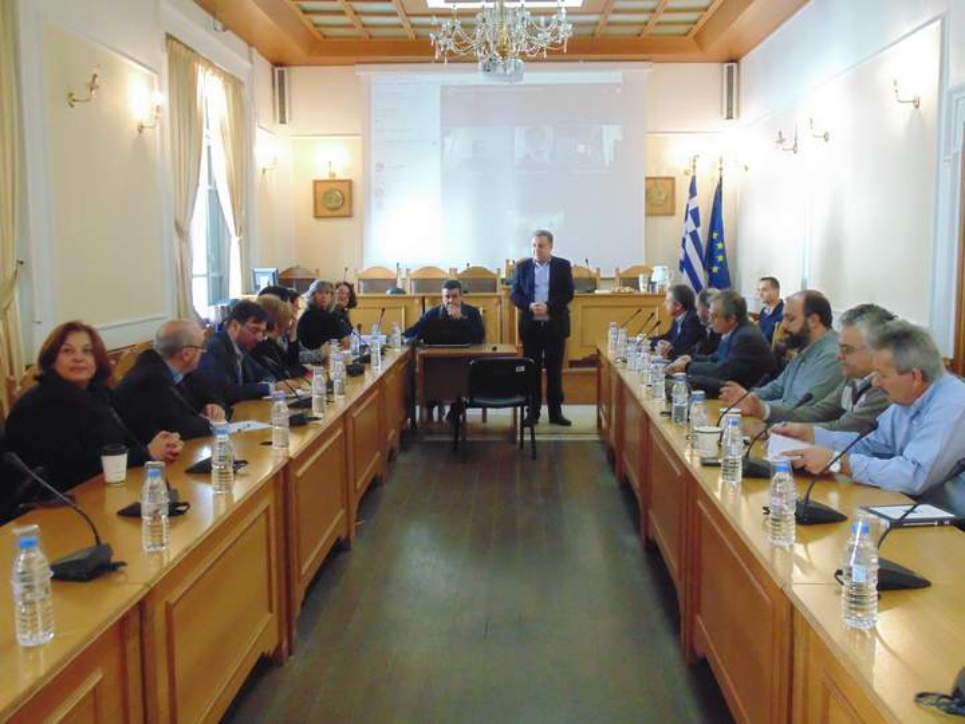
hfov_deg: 54.0
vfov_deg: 41.8
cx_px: 482
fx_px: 948
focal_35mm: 34
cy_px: 362
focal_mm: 6.2
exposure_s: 1/40
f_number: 3.4
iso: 800
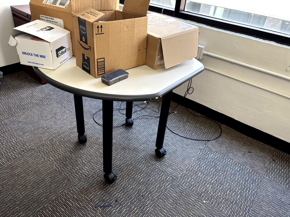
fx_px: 218
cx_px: 145
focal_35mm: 26
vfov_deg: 53.1
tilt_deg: -32.8
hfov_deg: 67.3
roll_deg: -5.6
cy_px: 108
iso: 125
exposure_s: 1/96
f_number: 1.6
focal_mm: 5.96
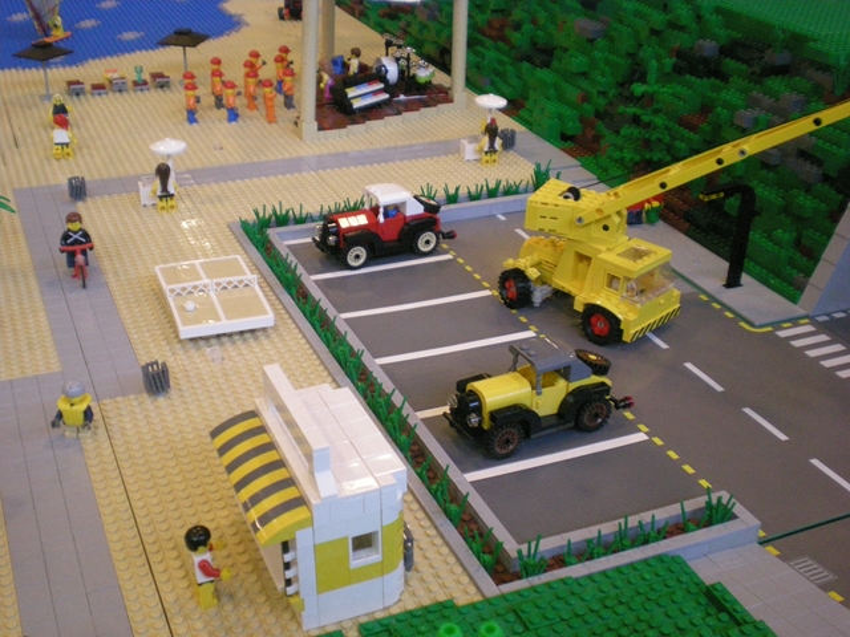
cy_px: 318
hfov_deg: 42.9
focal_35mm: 44
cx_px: 425
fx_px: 1080
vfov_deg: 32.9
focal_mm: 7.4
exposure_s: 1/33
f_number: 3.5
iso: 400
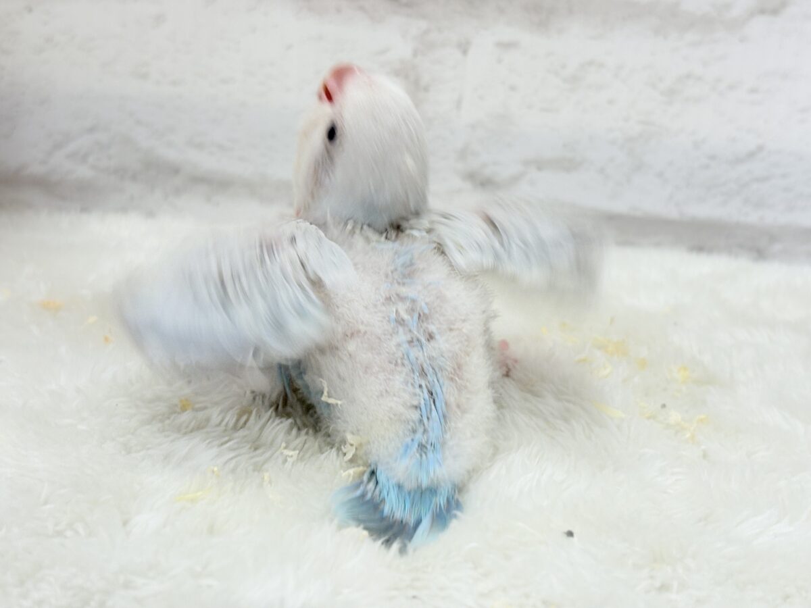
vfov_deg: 28.0
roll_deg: -4.9
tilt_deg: -15.3
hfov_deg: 36.8
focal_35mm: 52
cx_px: 406
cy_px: 304
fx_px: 1218
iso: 32
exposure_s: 1/50
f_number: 1.6
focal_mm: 5.96
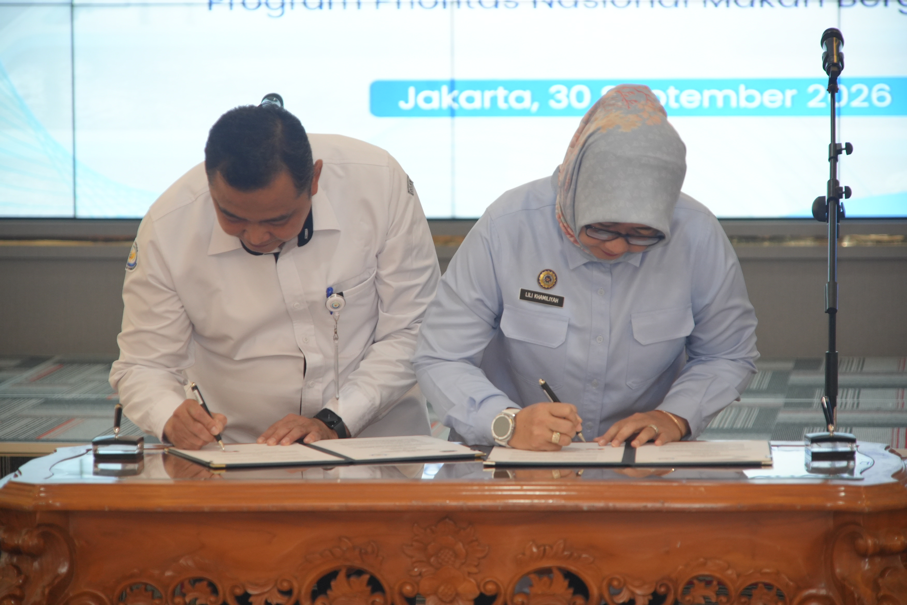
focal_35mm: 178
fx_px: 4484
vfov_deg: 7.7
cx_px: 454
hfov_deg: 11.5
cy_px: 302
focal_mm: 178
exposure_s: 1/60
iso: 1600
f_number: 6.3
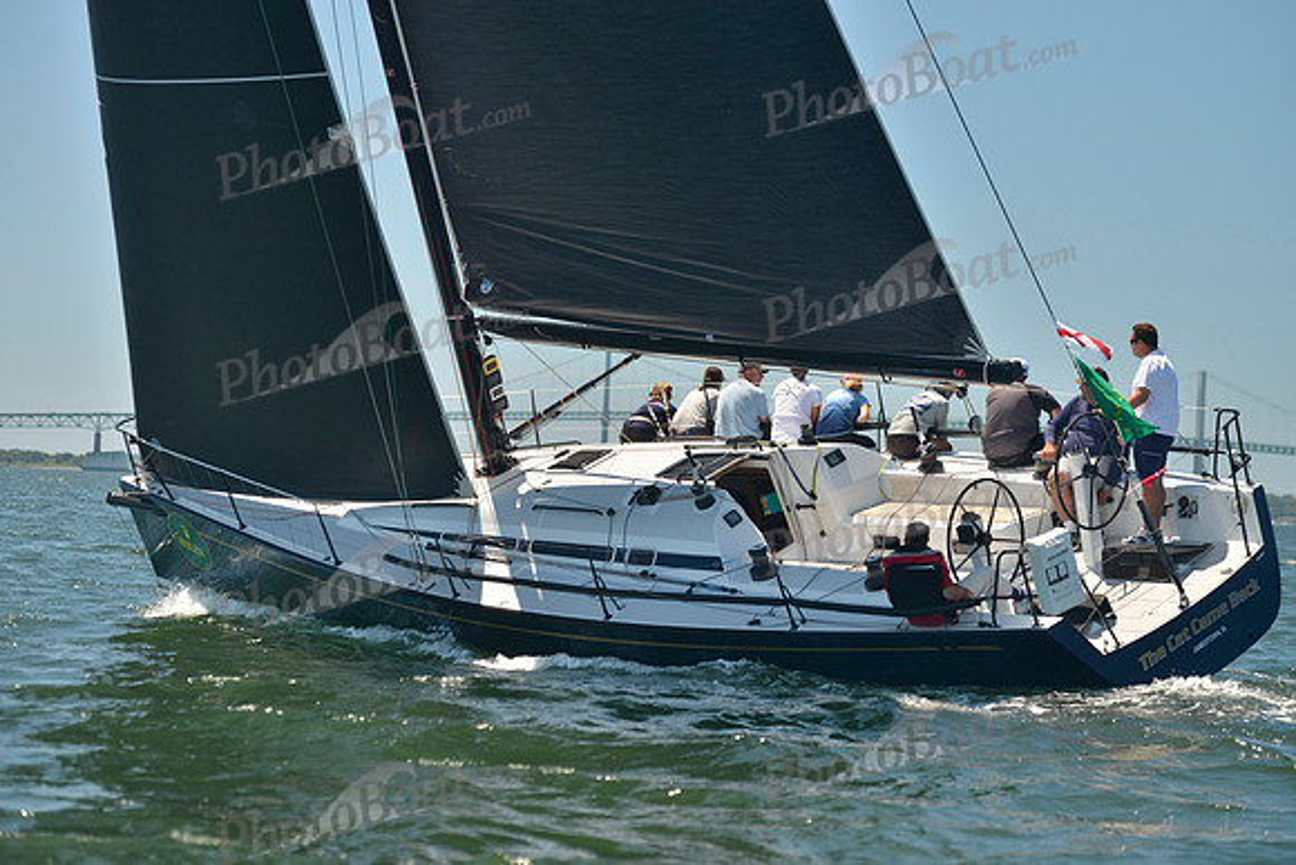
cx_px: 648
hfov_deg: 19.5
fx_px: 3781
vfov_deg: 13.0
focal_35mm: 105
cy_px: 432
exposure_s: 1/1250
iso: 280
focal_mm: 105
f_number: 3.5
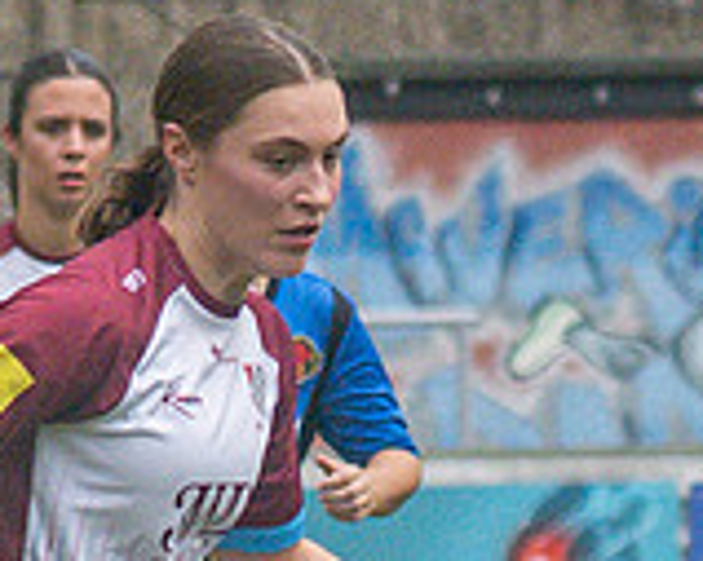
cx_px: 305
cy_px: 834
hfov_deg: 1.1
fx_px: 35848
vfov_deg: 0.9
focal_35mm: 1724
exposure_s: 1/1000
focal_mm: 125
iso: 560
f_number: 4
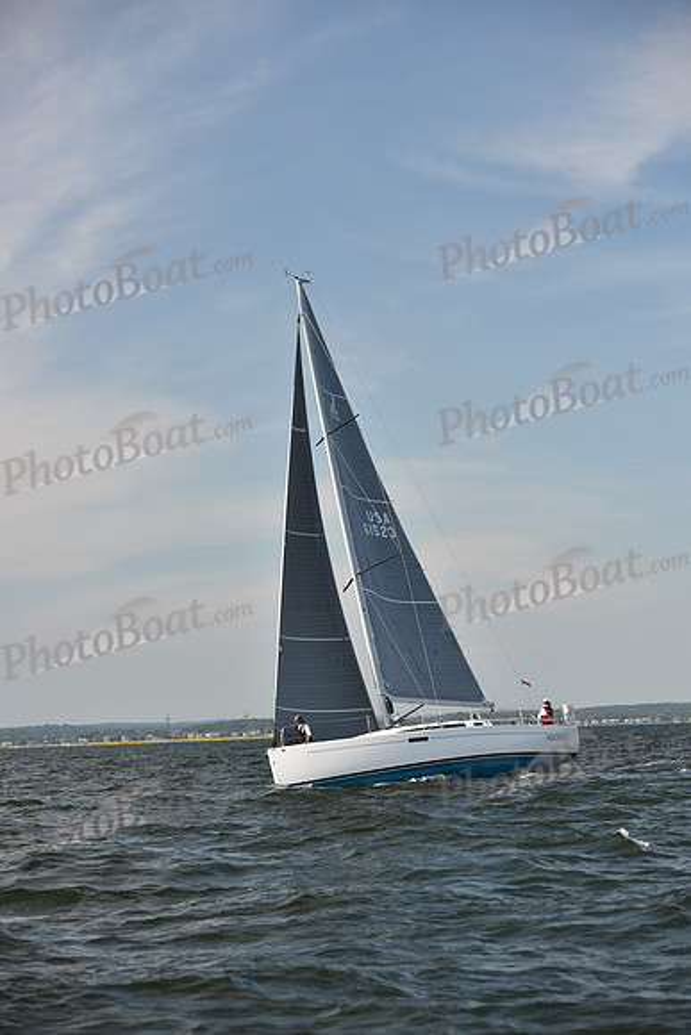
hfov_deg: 14.9
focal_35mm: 92
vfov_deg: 22.1
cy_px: 518
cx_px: 346
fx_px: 2647
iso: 250
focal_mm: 92
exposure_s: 1/800
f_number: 4
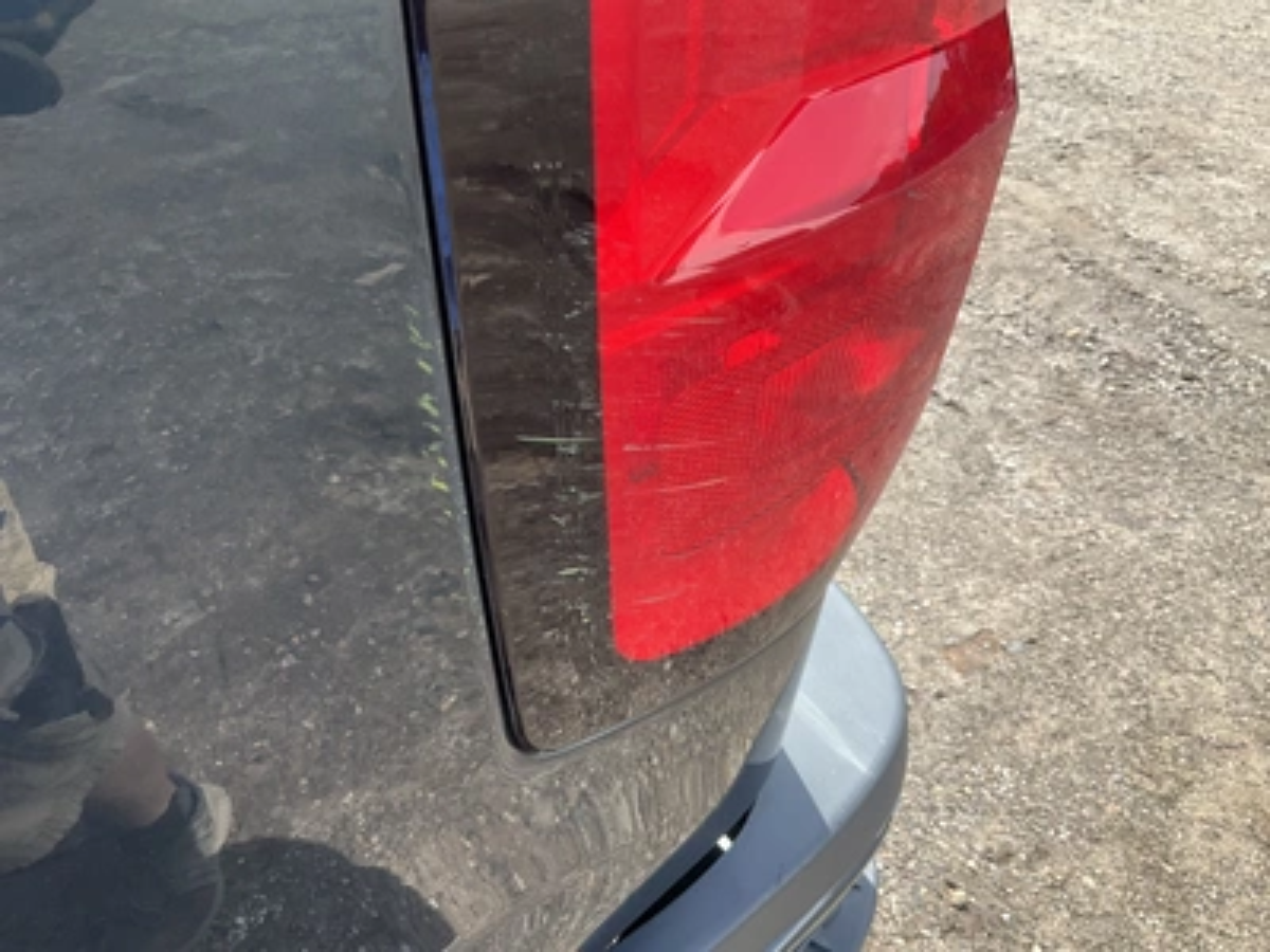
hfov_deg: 61.7
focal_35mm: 29
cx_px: 635
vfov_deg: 48.2
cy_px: 476
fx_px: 1064
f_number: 1.8
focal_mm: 3
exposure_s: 1/367
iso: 25
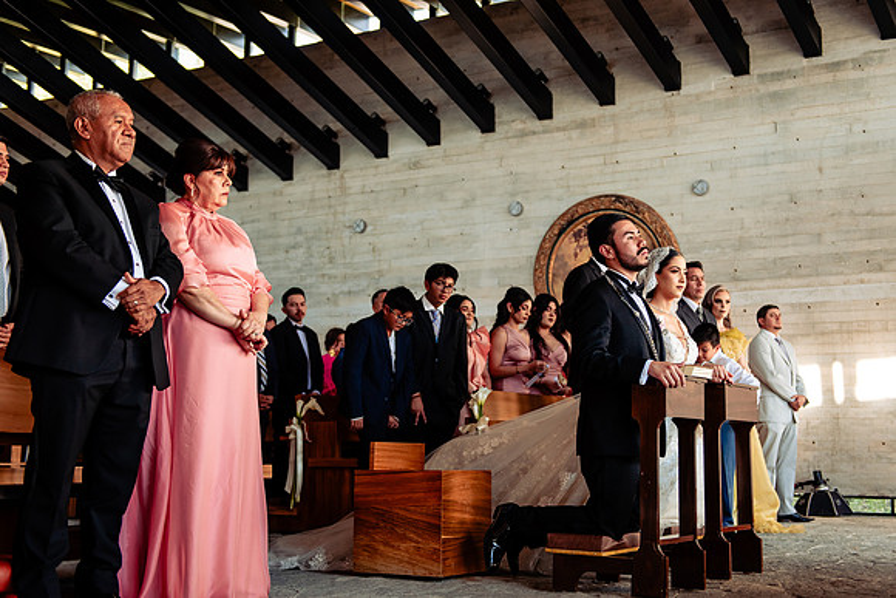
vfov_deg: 28.3
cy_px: 286
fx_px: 1184
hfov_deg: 41.4
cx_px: 468
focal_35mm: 48
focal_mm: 44
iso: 500
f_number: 3.2
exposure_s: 1/320
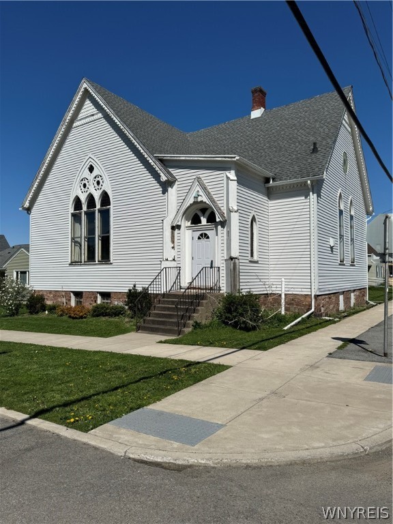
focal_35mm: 24
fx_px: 363
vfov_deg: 71.6
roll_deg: +1.1
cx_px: 196
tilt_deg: +2.4
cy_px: 262
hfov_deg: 56.8
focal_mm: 6.76
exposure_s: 1/12346
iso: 80
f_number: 1.78
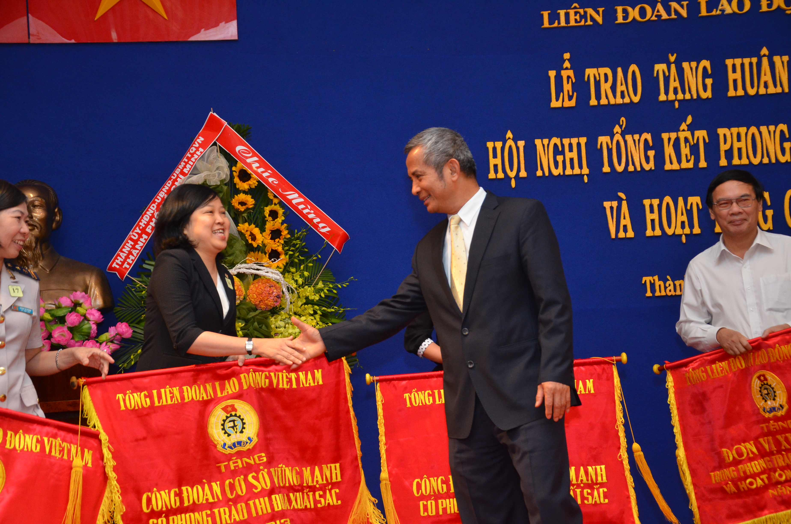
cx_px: 396
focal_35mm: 68
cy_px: 262
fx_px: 1480
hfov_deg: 29.9
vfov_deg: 20.1
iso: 1250
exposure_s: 1/200
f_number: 4.8
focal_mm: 45
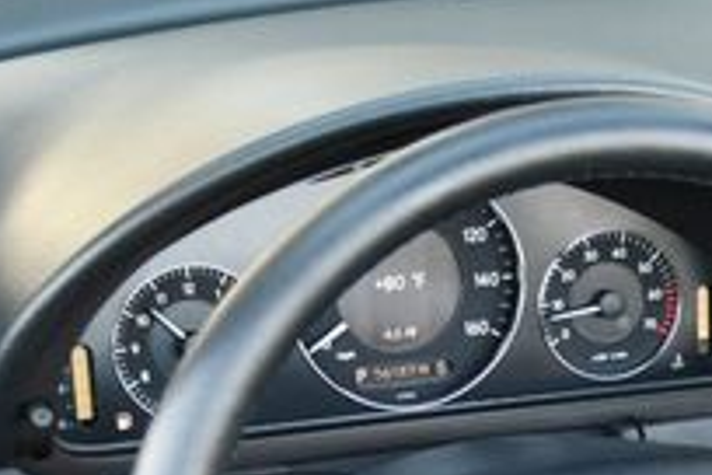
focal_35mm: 138
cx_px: 824
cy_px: 733
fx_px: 2729
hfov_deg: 14.5
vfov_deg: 9.6
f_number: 4
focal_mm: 22
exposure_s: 1/200
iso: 800
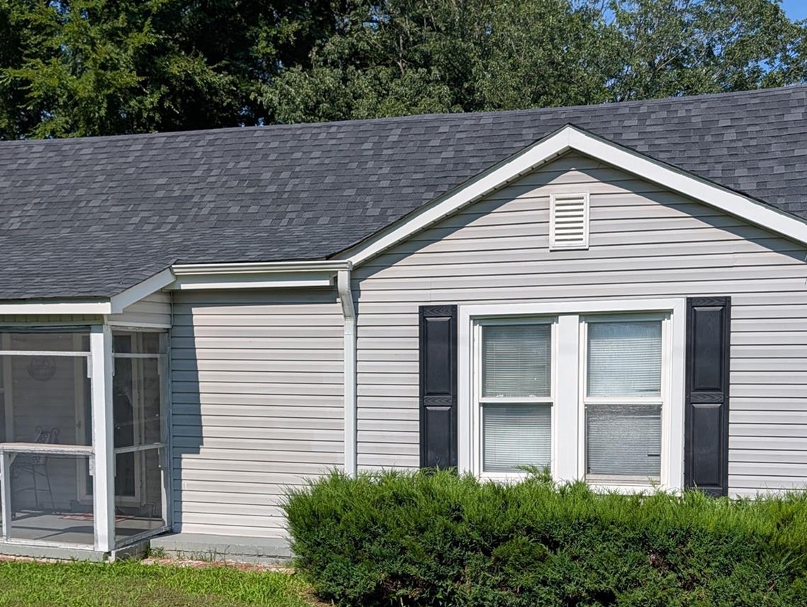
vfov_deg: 32.9
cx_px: 388
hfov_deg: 43.8
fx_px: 1004
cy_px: 465
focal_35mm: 43
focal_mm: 6.9
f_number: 1.68
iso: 21
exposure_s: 1/2075
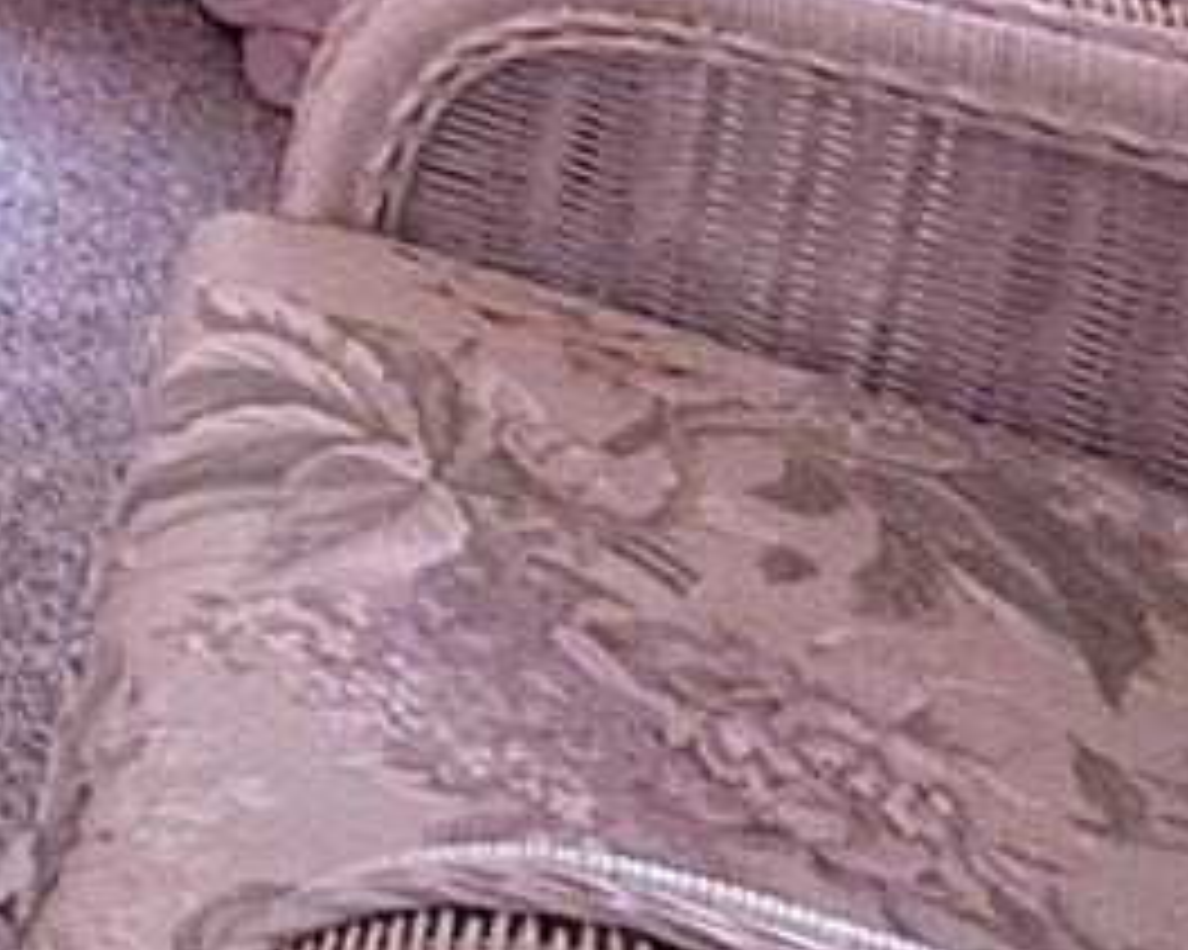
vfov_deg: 10.9
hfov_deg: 14.0
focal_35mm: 106
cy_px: -1702
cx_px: -1454
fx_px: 3726
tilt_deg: -3.4
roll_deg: -1.3
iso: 250
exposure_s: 1/120
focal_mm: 2.22
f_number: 2.2
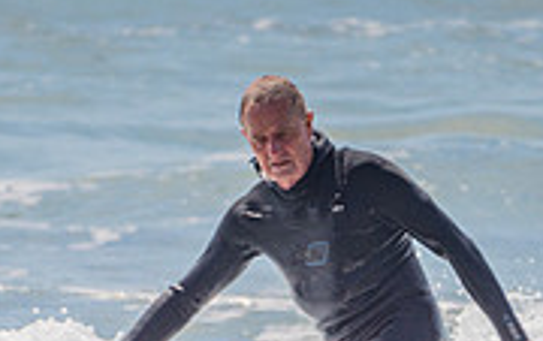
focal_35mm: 2014
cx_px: 365
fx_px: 29841
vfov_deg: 0.7
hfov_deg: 1.0
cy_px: 355
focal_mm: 500
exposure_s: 1/640
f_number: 5.6
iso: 140
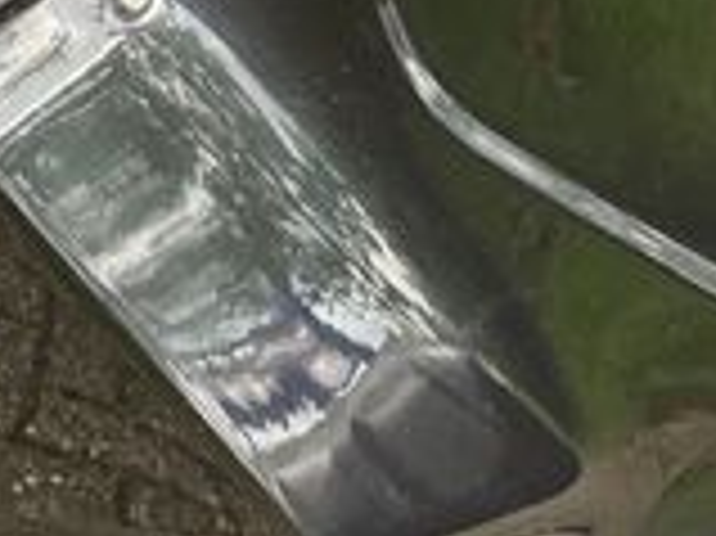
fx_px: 2336
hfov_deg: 17.0
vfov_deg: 11.9
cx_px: -23
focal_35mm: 113
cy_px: -468
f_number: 1.8
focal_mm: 3.99
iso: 64
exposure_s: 1/121
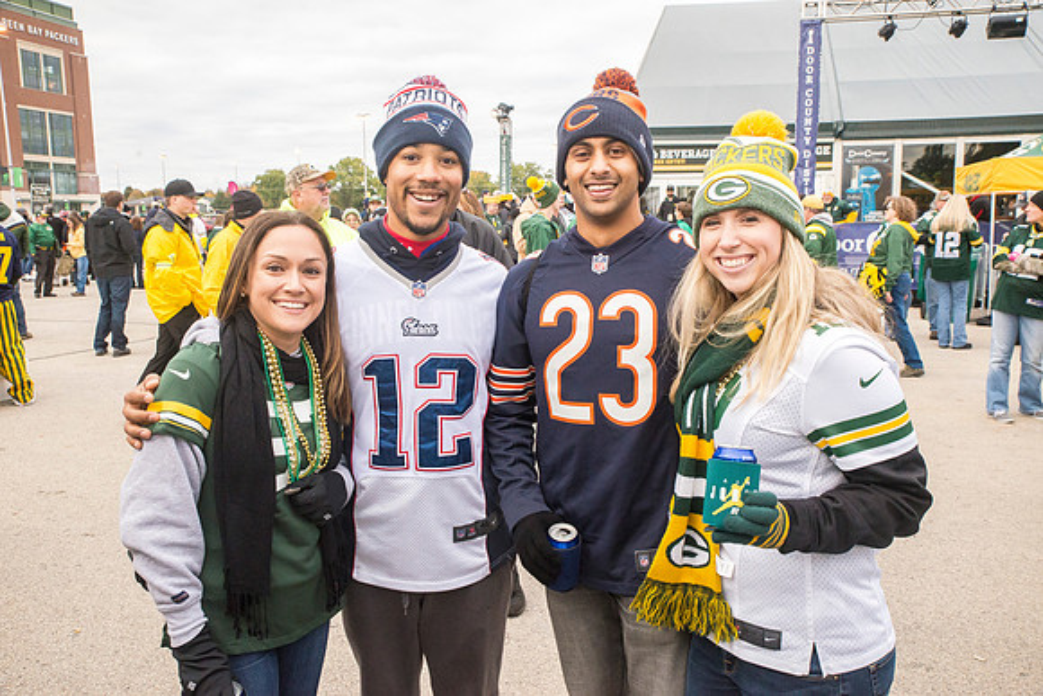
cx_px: 522
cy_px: 348
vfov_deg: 41.1
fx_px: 927
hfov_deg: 58.7
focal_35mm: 32
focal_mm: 32
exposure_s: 1/400
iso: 4000
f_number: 11
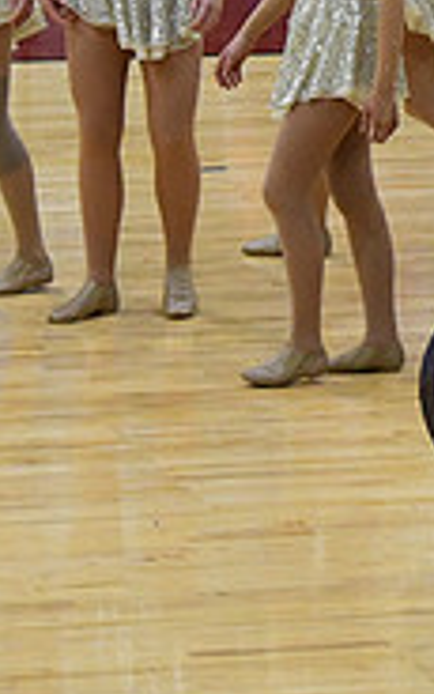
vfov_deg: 5.1
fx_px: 7854
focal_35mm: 415
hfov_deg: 3.1
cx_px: 1057
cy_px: 28
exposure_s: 1/500
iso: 5000
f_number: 4
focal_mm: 86
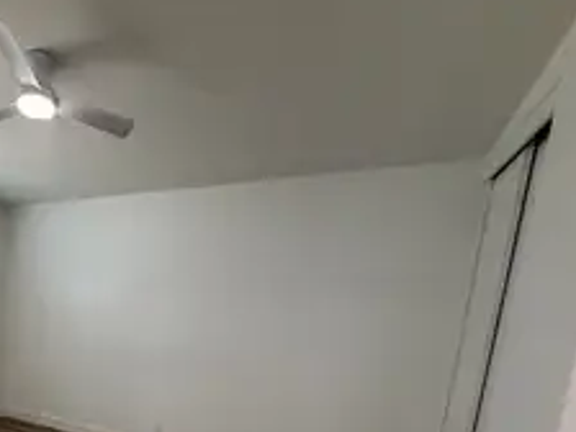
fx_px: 416
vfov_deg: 50.1
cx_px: 93
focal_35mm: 25
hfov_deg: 61.8
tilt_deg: -10.2
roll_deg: -3.0
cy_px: 370
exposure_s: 1/60
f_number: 2.2
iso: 200
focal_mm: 2.22
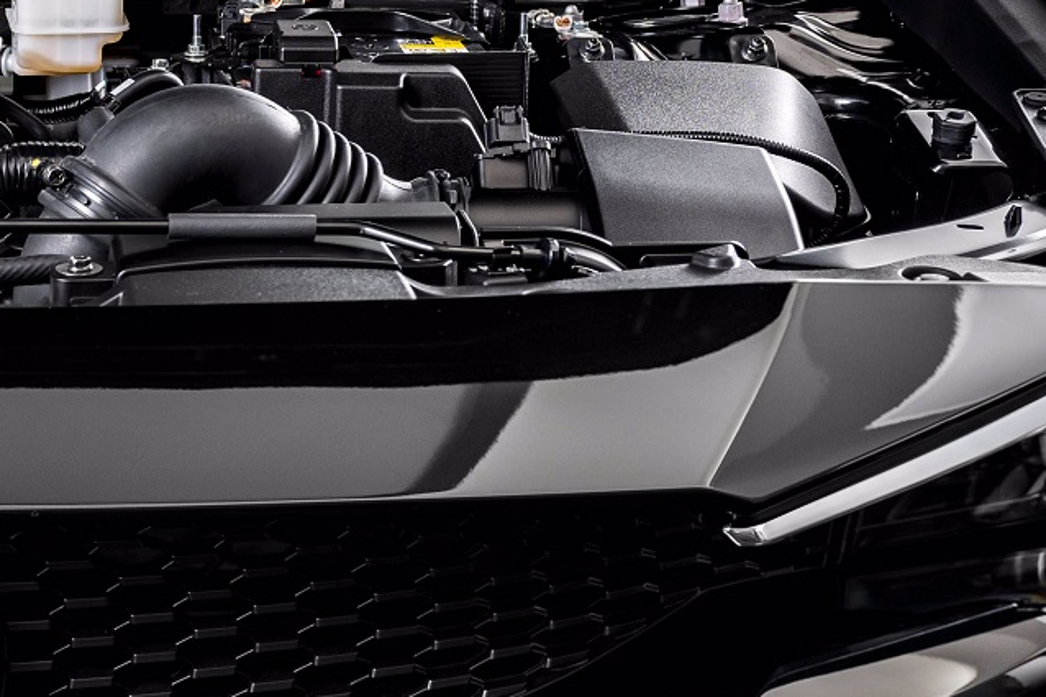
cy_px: 416
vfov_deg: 11.8
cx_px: -218
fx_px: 3369
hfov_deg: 16.9
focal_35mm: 116
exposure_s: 1/2
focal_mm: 37
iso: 100
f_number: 5.6
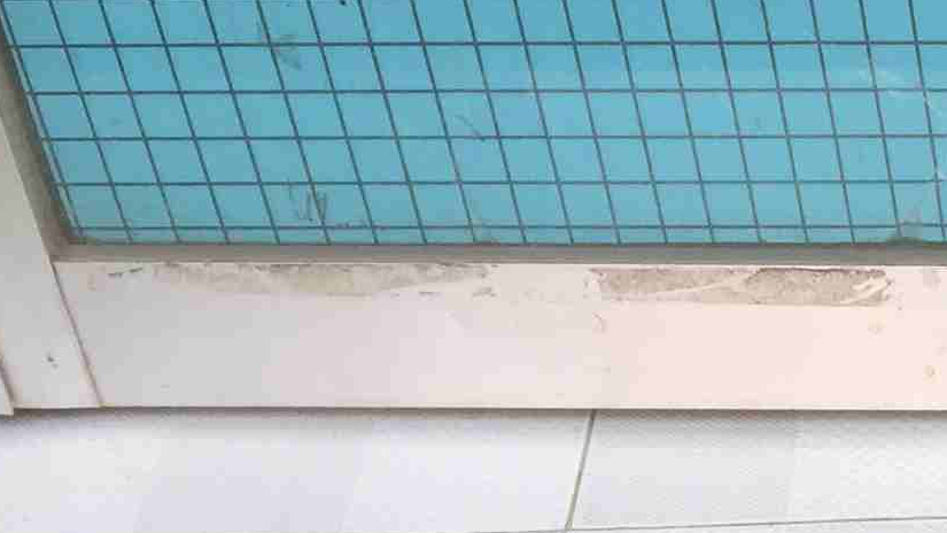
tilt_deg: -44.7
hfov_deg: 15.5
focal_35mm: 125
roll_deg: -1.4
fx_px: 3139
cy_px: 1257
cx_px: 1529
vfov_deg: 8.8
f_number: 2.2
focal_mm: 4.15
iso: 32
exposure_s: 1/327
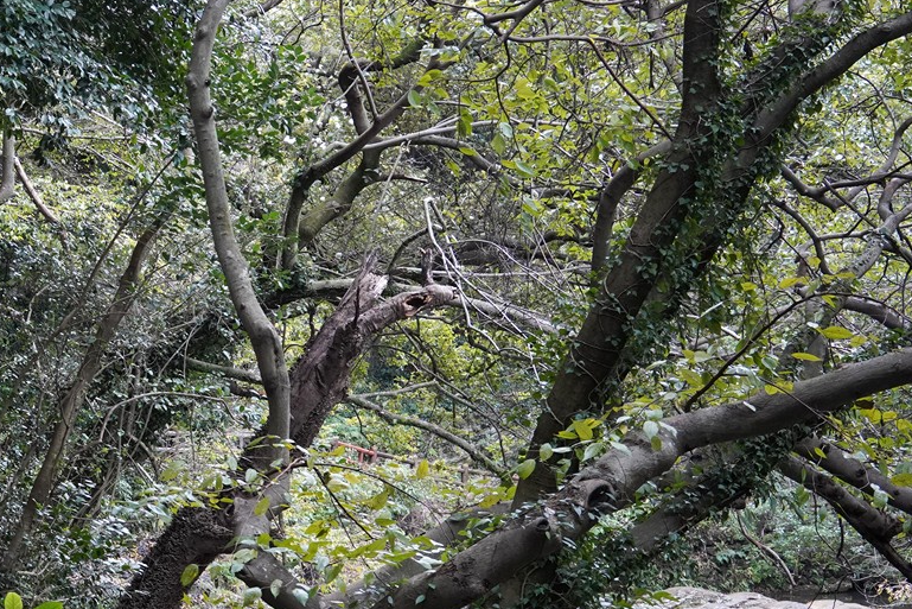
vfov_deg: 15.0
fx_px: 2306
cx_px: -174
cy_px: 344
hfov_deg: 20.9
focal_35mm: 91
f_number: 6.3
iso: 1600
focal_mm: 35
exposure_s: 1/100
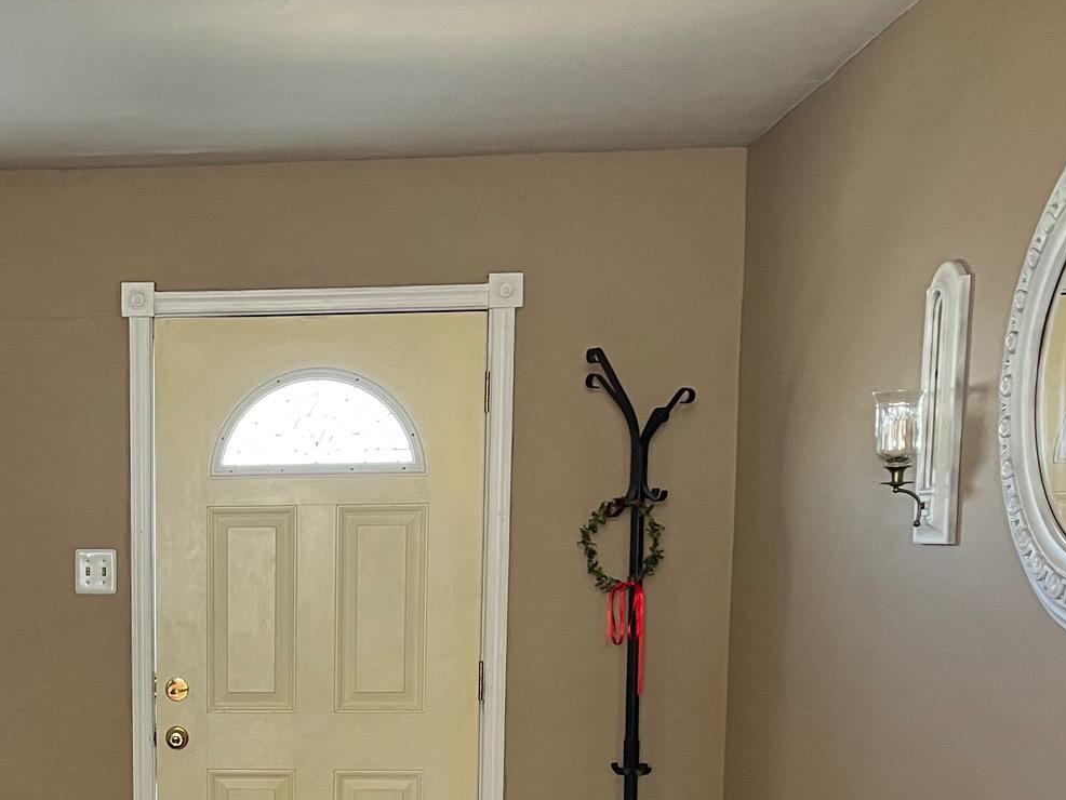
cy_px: 749
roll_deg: +0.4
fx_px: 1663
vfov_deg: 26.0
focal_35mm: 54
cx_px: 137
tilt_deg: -7.7
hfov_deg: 33.9
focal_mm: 5.1
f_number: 1.6
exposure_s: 1/60
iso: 160
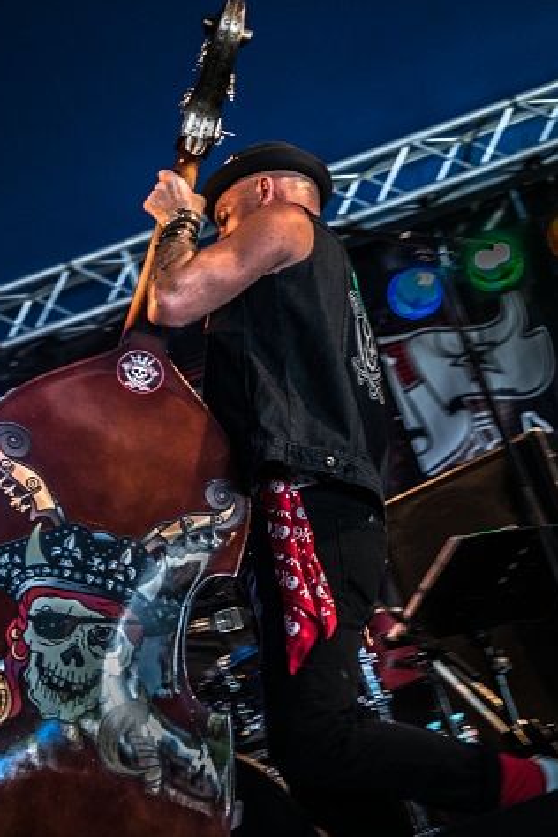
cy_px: 421
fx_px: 1767
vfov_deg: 26.7
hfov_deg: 17.9
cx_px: 328
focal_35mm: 76
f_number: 2.8
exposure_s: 1/100
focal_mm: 50
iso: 2500
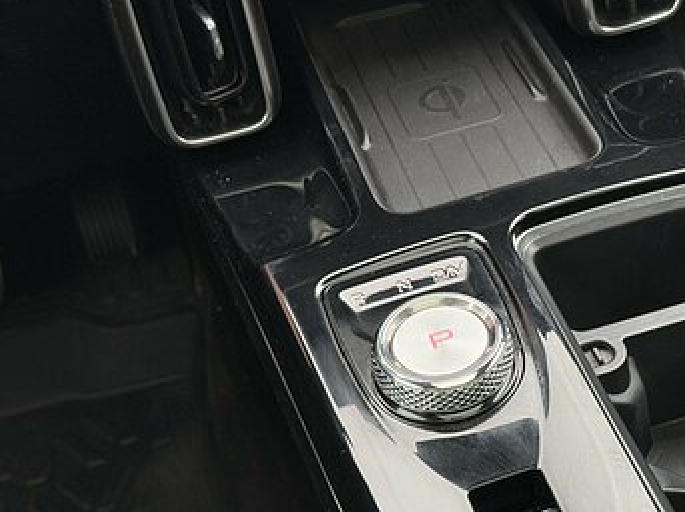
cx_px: 533
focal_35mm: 77
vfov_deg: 19.0
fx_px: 1523
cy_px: 380
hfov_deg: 25.0
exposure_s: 1/90
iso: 100
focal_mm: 6.76
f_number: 1.78
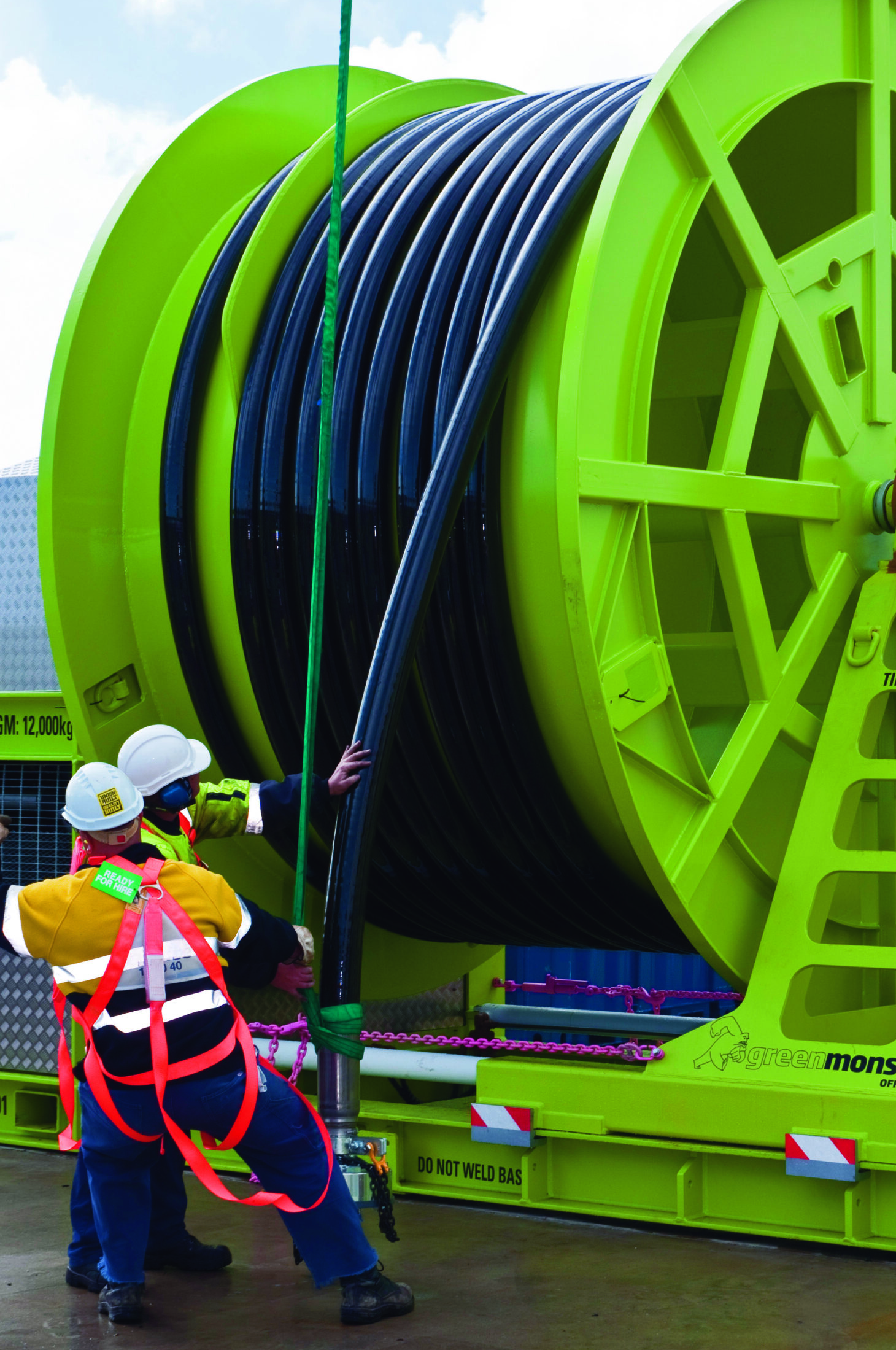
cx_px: 448
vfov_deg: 25.8
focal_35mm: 79
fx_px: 2942
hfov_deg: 17.3
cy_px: 719
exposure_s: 1/320
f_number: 8
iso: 200
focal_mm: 45
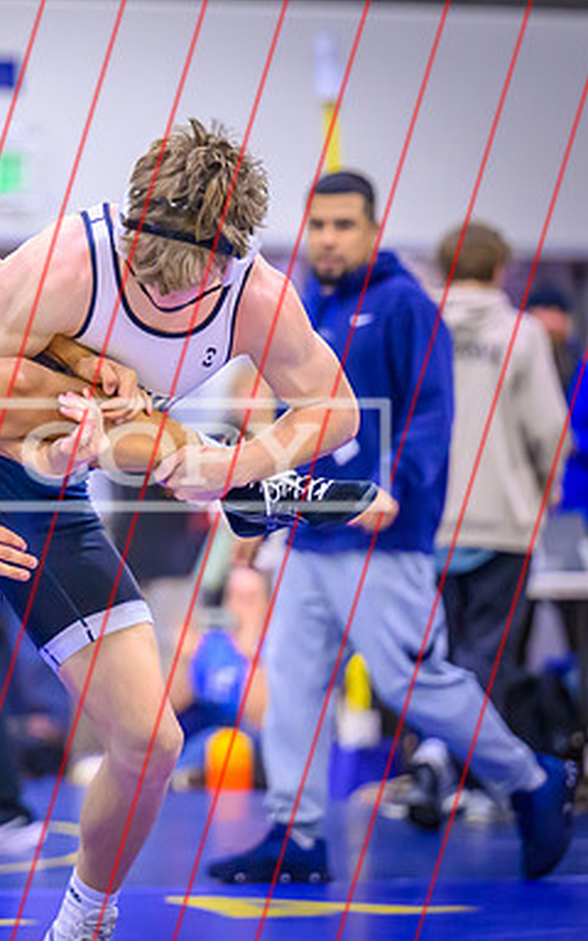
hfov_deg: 5.1
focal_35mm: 255
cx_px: 29
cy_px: 376
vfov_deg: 8.2
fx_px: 6538
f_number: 2.8
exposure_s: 1/640
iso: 6400
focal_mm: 135
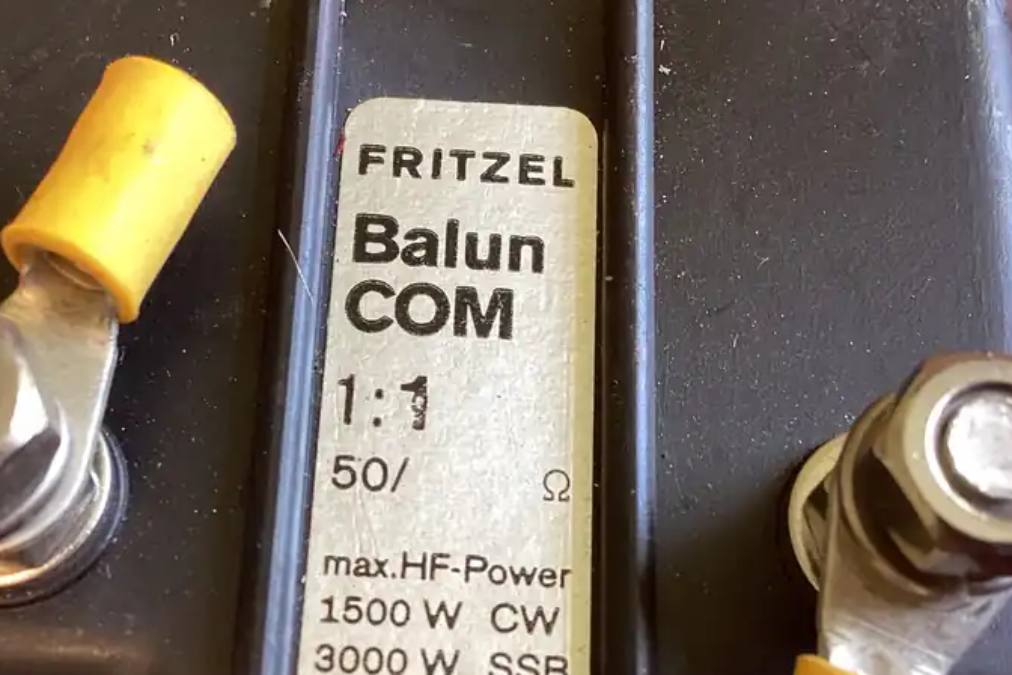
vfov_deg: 28.0
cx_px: 447
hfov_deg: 41.1
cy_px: 413
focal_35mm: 48
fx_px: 1349
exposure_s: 1/50
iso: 100
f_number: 2.4
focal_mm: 3.3
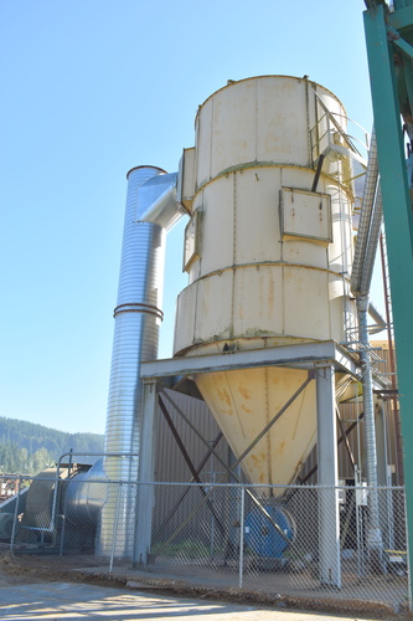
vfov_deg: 57.2
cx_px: 206
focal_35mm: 33
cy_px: 310
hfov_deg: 39.9
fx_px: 568
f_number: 7.1
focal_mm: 22
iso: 100
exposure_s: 1/200
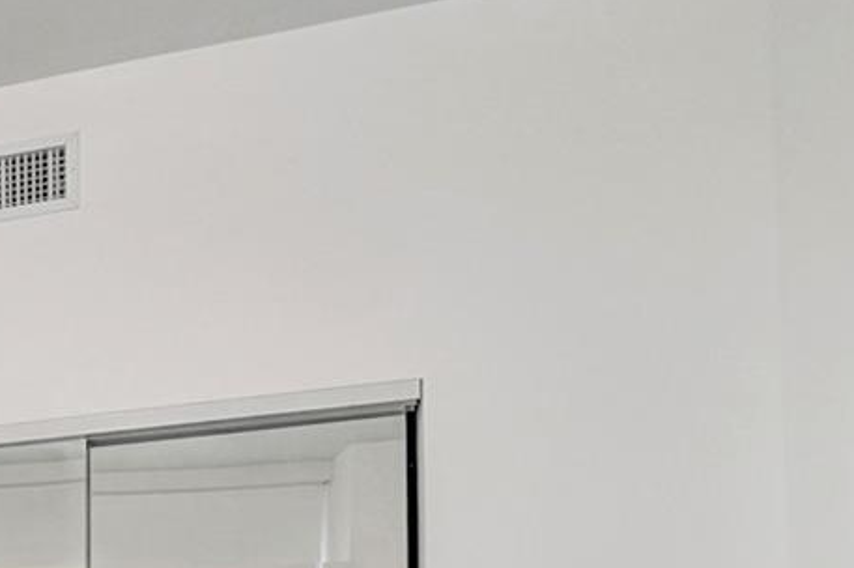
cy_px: 864
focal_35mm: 49
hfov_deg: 31.1
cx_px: -265
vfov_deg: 22.3
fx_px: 1162
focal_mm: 14
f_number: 5
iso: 1250
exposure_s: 1/400
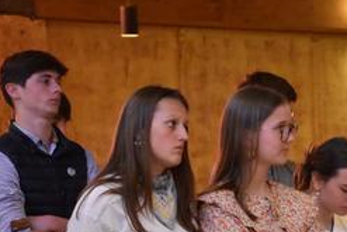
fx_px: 2874
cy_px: 254
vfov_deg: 4.6
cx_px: 355
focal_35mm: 298
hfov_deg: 6.9
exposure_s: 1/60
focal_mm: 70
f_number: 5
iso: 6400
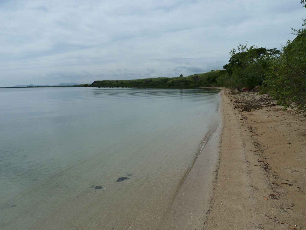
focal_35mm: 26
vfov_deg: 53.1
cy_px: 113
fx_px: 230
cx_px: 157
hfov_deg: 67.3
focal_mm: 4.1
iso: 80
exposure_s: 1/800
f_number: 5.6
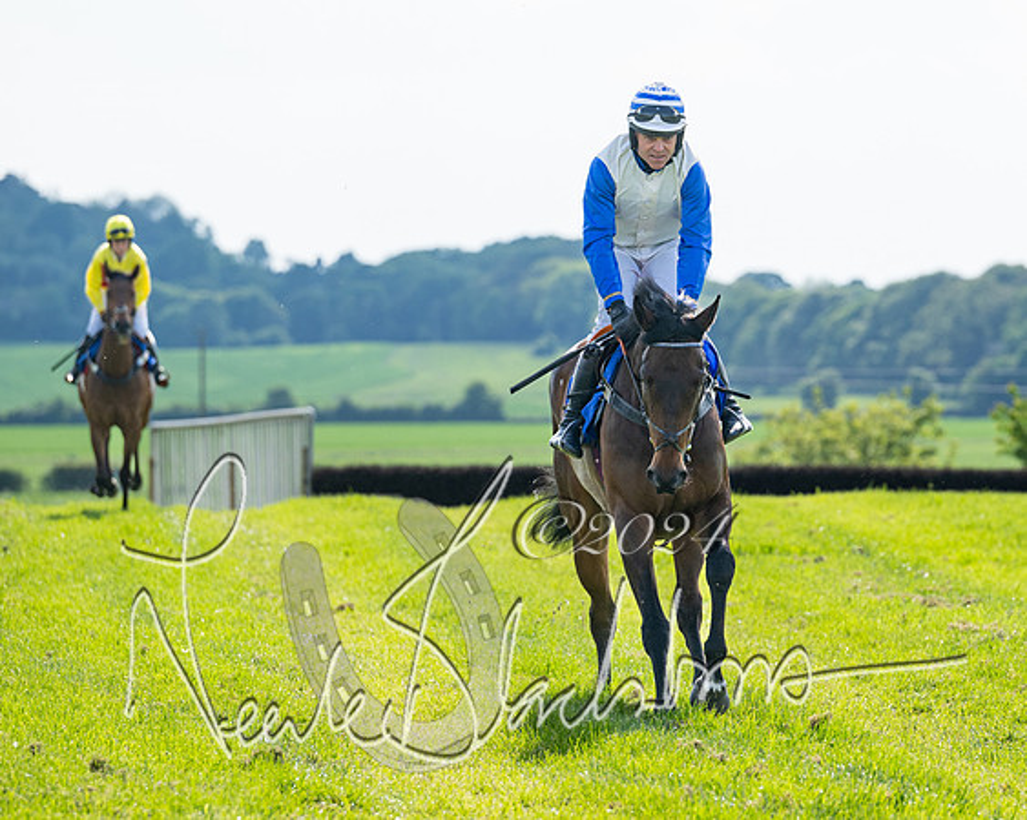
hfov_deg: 6.7
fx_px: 8768
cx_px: 680
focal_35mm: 289
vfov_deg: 5.4
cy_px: 369
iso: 200
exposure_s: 1/1600
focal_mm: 200
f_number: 5
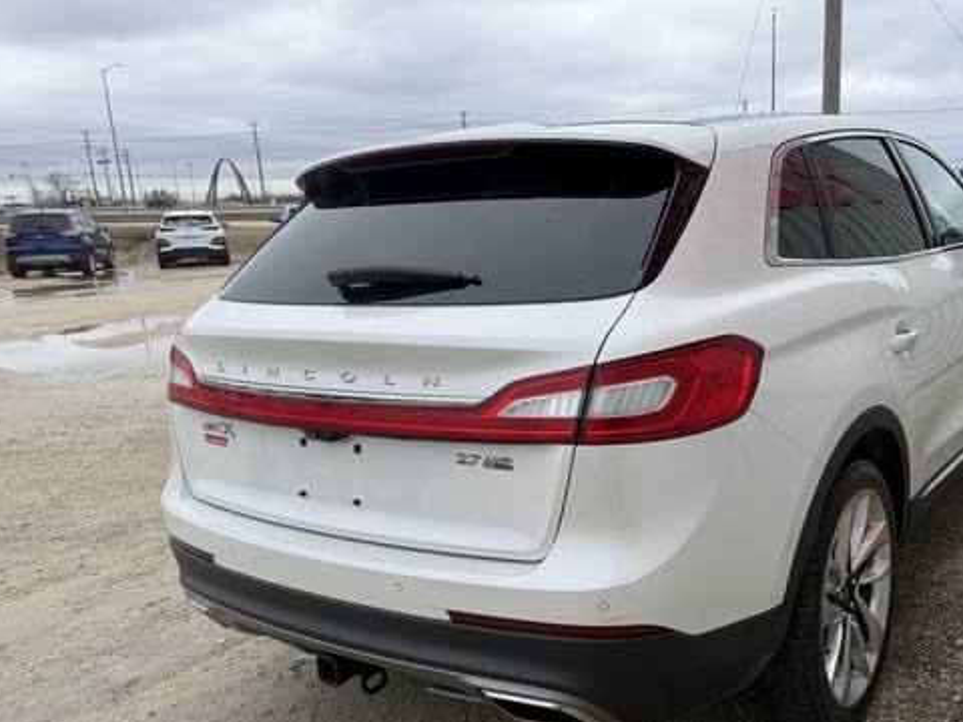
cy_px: 447
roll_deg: -0.2
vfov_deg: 43.8
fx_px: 890
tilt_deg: -15.9
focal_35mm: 32
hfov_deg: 56.1
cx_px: 610
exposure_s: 1/3425
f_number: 1.78
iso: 80
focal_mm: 6.76
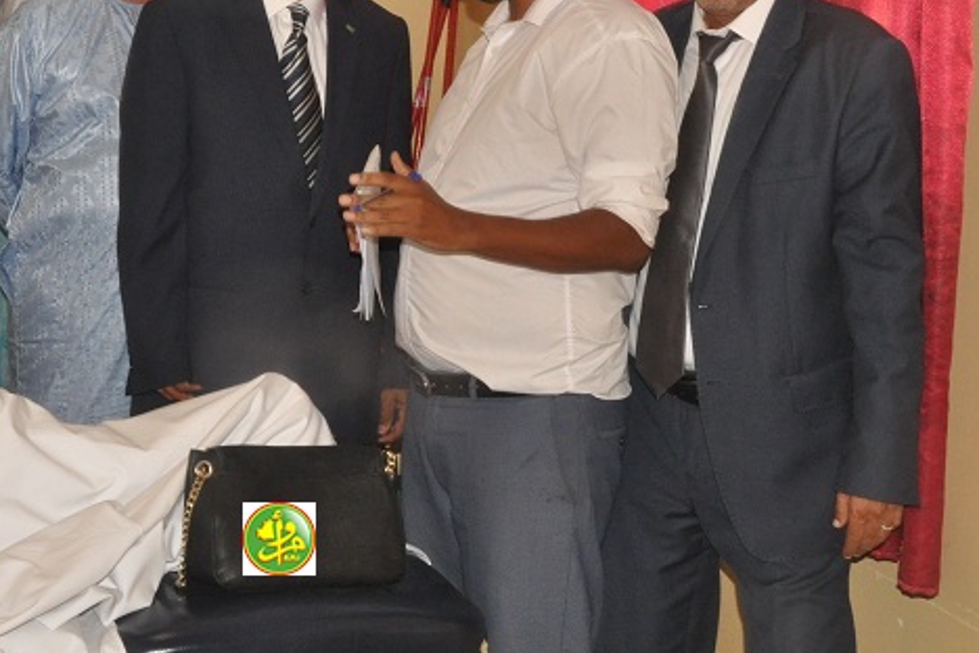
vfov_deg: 16.6
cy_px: 168
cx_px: 245
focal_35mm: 82
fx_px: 2230
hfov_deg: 24.5
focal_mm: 32
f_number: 14
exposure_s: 1/60
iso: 1600
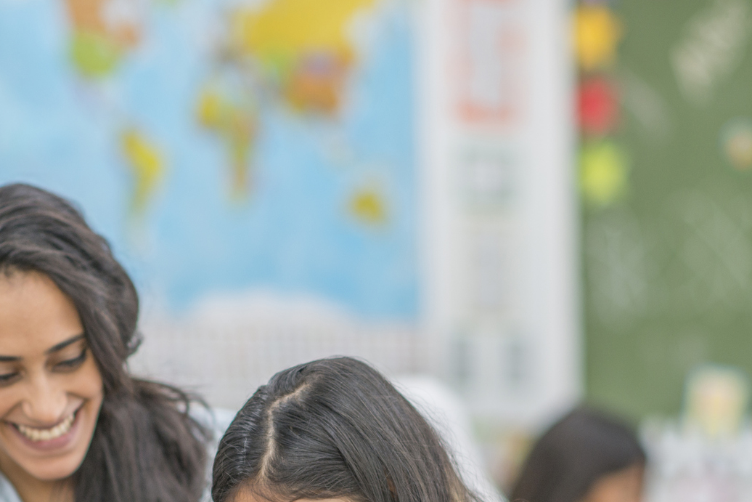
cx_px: 364
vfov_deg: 7.9
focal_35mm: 174
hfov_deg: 11.8
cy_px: 478
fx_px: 3635
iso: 160
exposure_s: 1/125
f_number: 1.8
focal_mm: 85
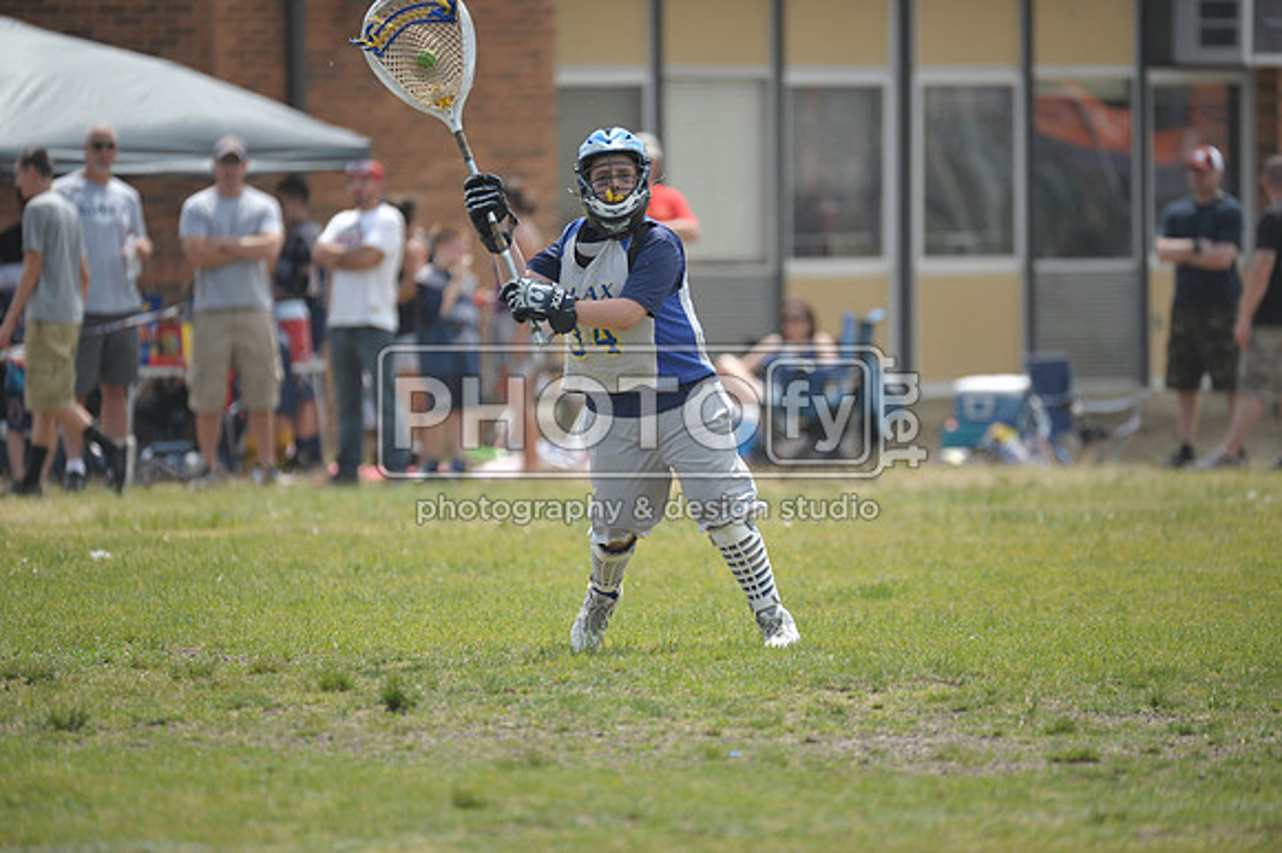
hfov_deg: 5.4
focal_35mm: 380
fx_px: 13524
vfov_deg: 3.6
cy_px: 426
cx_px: 641
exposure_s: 1/2500
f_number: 4
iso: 640
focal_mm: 380
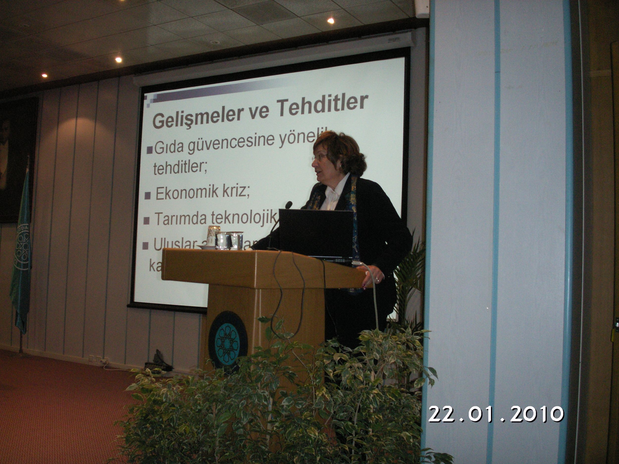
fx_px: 662
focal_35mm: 37
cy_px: 232
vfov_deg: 38.7
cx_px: 310
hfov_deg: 50.1
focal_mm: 7.7
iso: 160
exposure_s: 1/40
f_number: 3.5
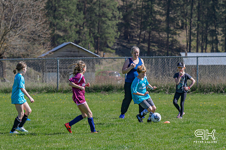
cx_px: 174
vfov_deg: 4.3
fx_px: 1993
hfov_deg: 6.5
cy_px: 93
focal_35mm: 318
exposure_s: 1/500
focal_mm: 120
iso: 220
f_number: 6.3
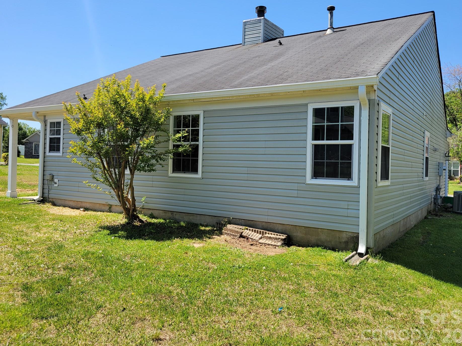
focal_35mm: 29
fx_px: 387
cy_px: 164
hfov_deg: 61.6
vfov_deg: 48.2
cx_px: 246
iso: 40
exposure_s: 1/1632
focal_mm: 5.4
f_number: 1.8
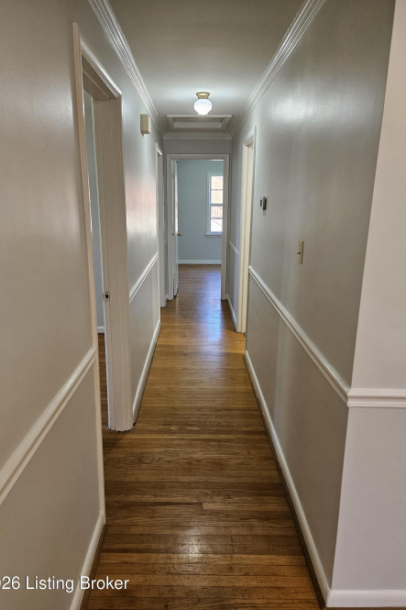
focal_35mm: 24
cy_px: 305
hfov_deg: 53.1
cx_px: 197
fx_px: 406
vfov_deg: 73.8
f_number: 1.8
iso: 200
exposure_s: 1/120
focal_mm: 5.4
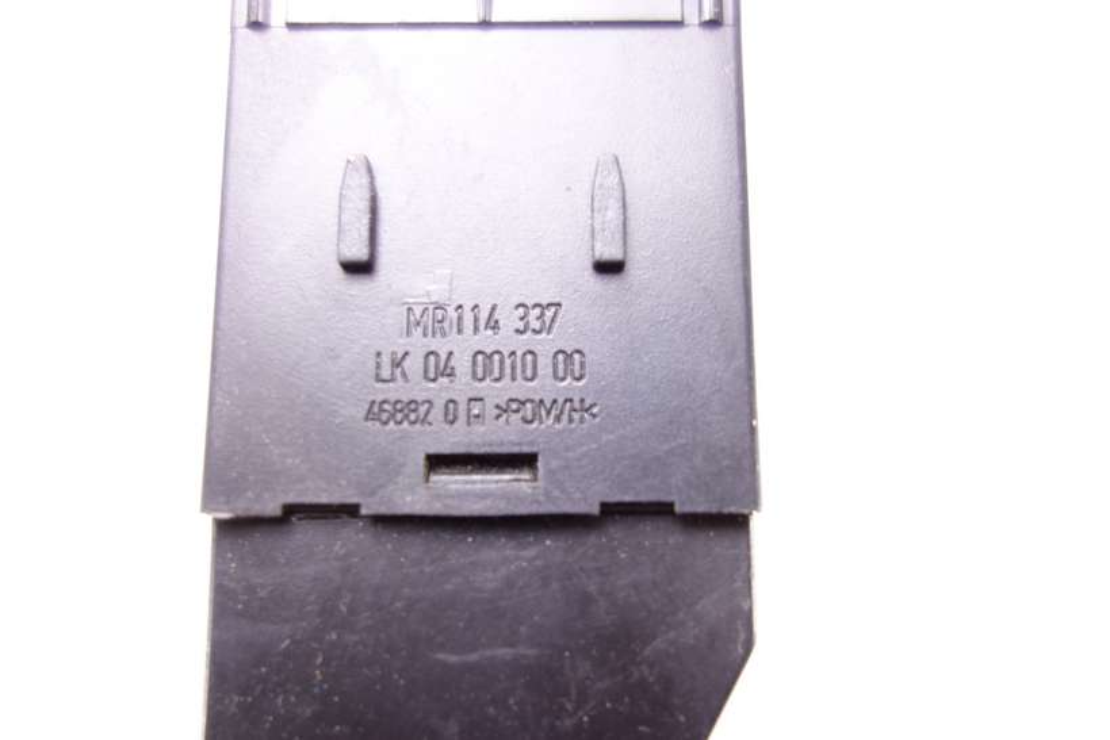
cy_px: 370
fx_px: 863
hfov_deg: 65.5
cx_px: 555
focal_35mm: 28
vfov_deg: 46.4
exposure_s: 1/40
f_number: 1.8
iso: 125
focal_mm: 10.4
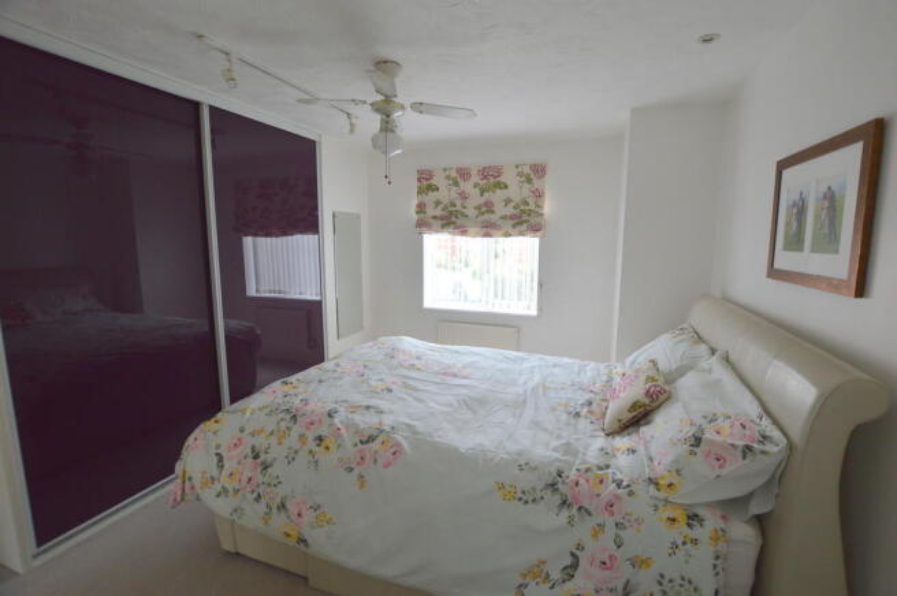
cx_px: 448
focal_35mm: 15
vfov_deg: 77.2
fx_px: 373
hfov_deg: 100.4
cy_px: 298
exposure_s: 1/80
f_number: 4.5
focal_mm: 10
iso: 400
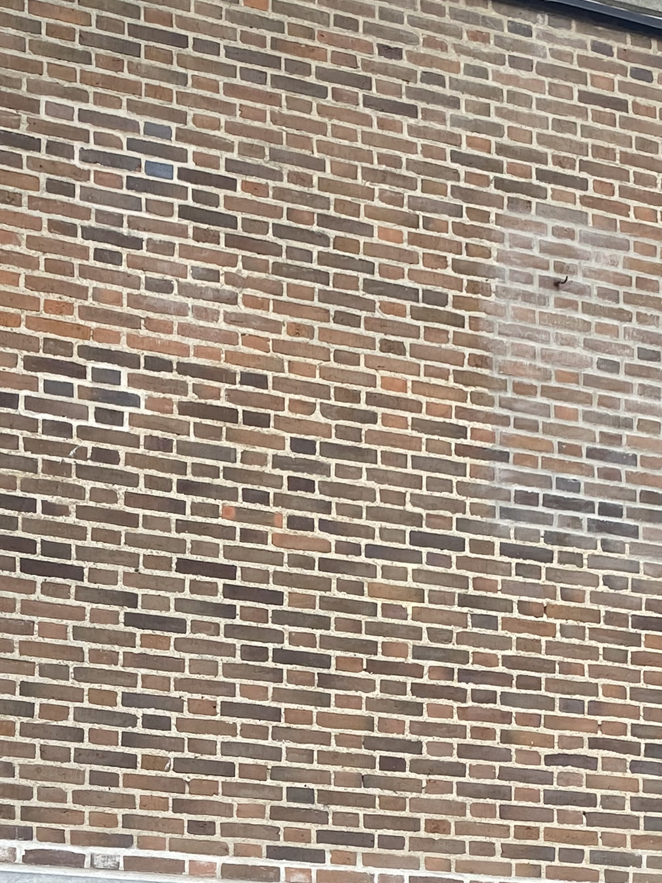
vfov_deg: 23.1
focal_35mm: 78
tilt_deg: +6.2
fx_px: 1989
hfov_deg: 18.5
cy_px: 1040
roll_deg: -2.4
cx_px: 48
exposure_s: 1/206
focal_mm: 4.25
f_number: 1.8
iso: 32
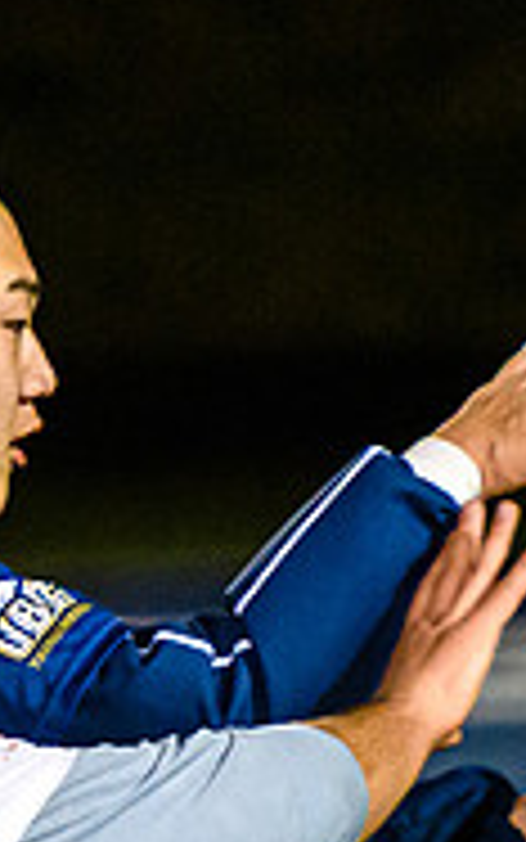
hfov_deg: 1.3
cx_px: 173
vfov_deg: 2.1
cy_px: 909
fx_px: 23423
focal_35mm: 1022
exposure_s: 1/800
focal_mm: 145
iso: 3200
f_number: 3.2
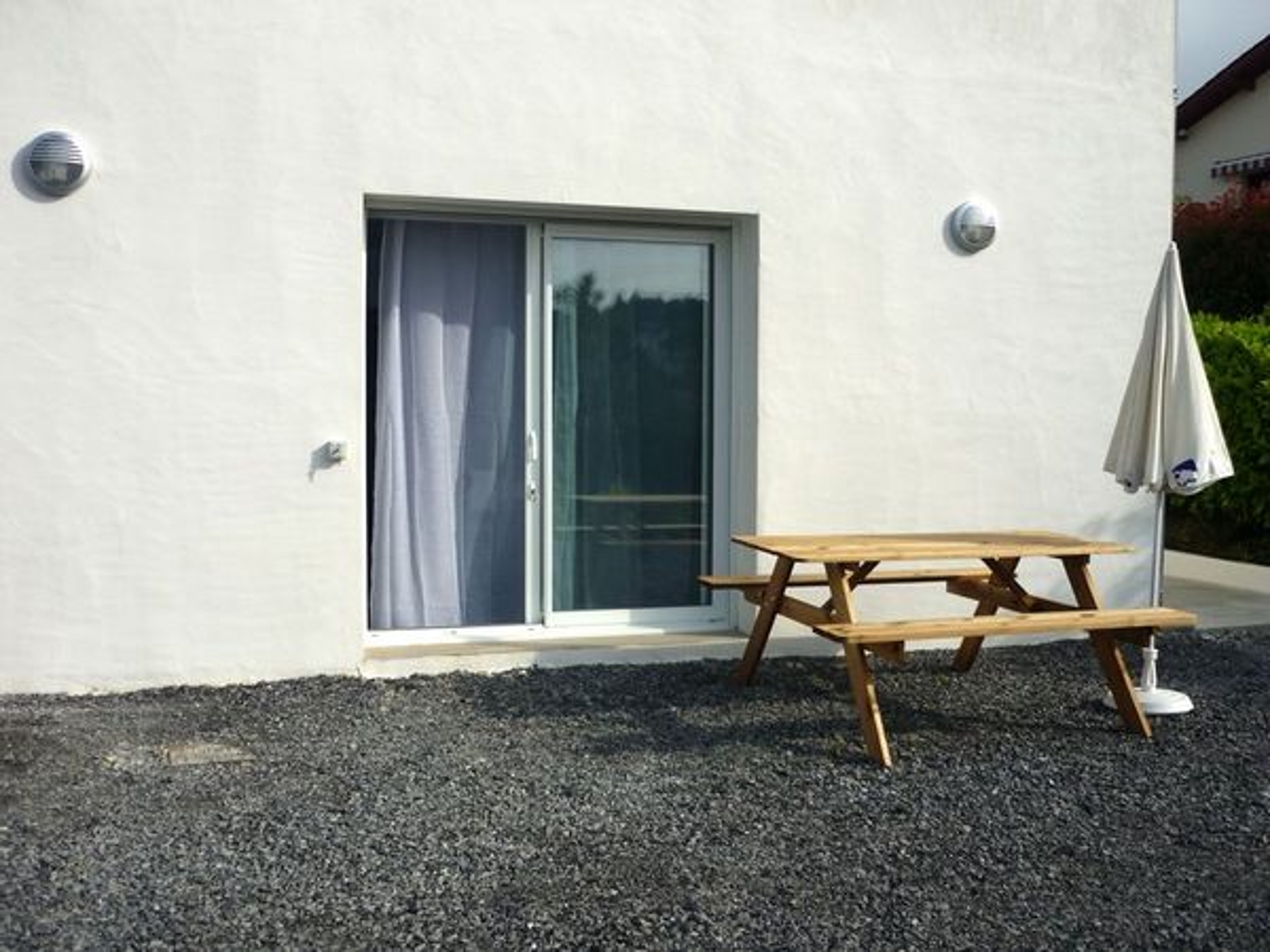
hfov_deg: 55.4
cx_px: 635
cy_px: 476
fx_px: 1211
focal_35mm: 33
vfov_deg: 42.9
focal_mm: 5.5
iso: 80
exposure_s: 1/250
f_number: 8
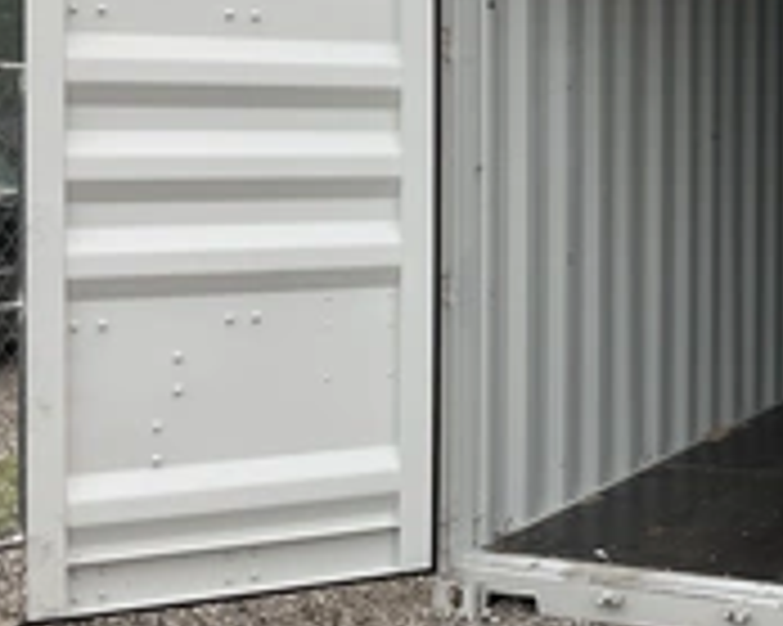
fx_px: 1505
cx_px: 783
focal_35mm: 65
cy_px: 158
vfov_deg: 23.2
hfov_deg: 27.5
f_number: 1.8
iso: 20
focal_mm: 3
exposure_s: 1/201
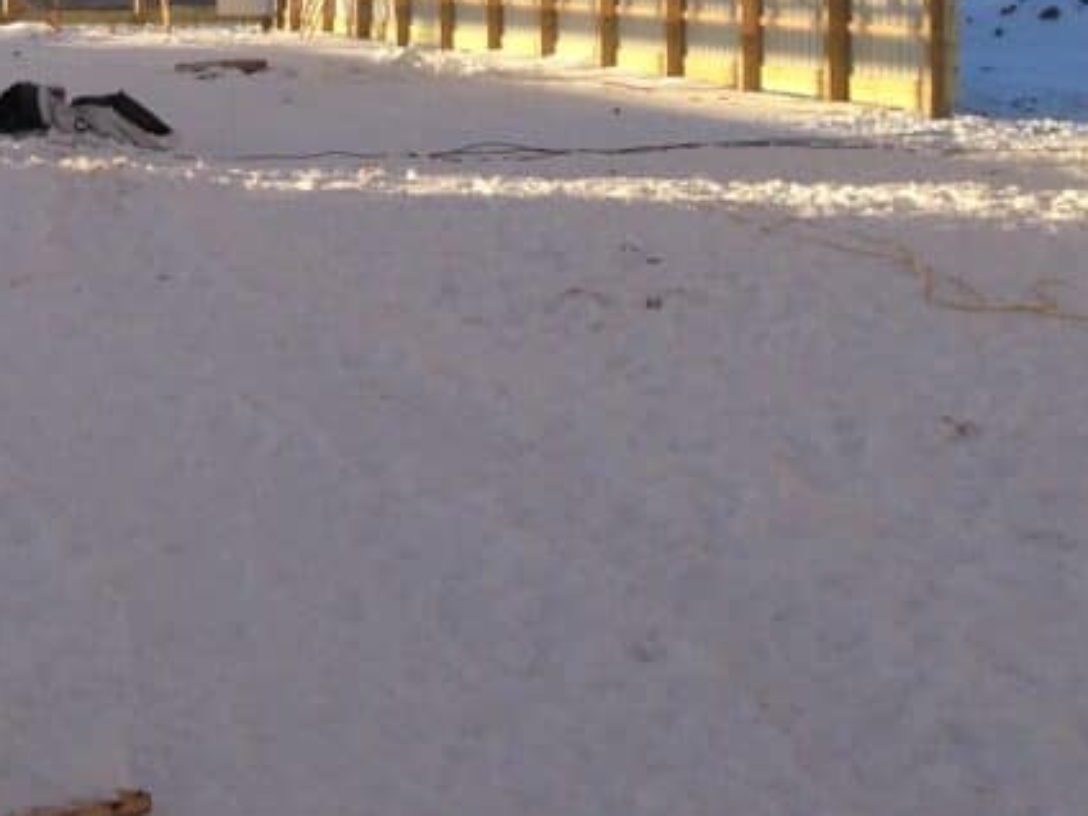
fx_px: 3426
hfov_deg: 17.0
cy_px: -228
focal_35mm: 109
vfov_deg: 13.1
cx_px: -308
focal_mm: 4.12
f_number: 2.4
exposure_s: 1/889
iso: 50
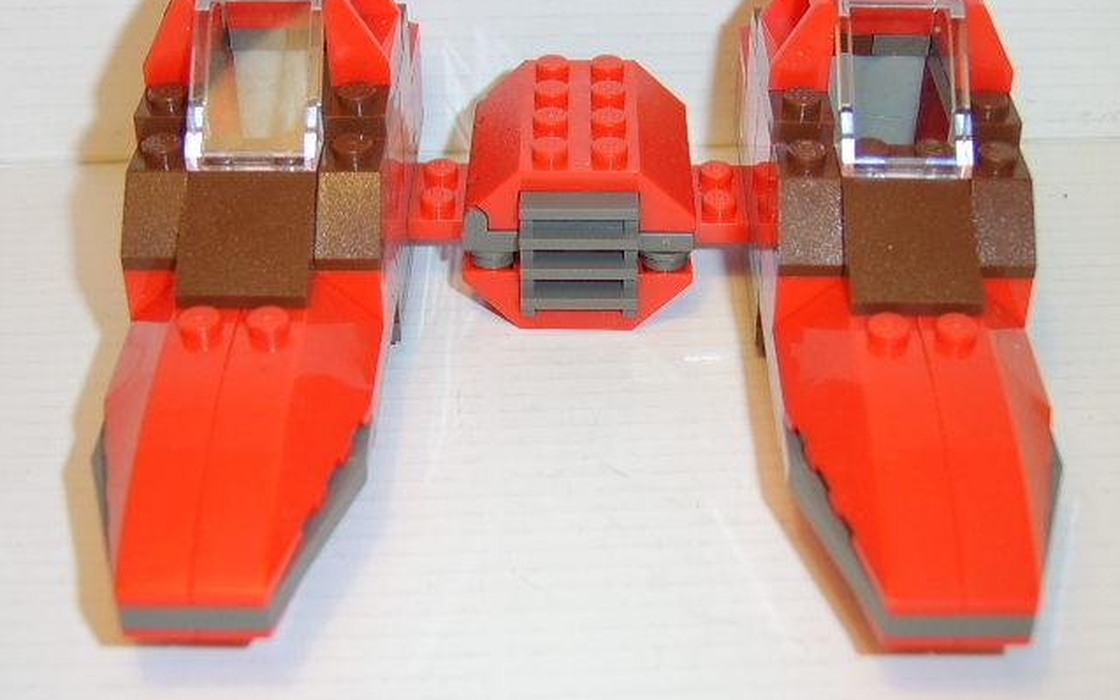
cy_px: 283
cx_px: 561
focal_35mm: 49
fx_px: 1496
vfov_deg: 26.3
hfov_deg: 41.1
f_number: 3.5
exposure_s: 1/60
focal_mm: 11.93
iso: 100
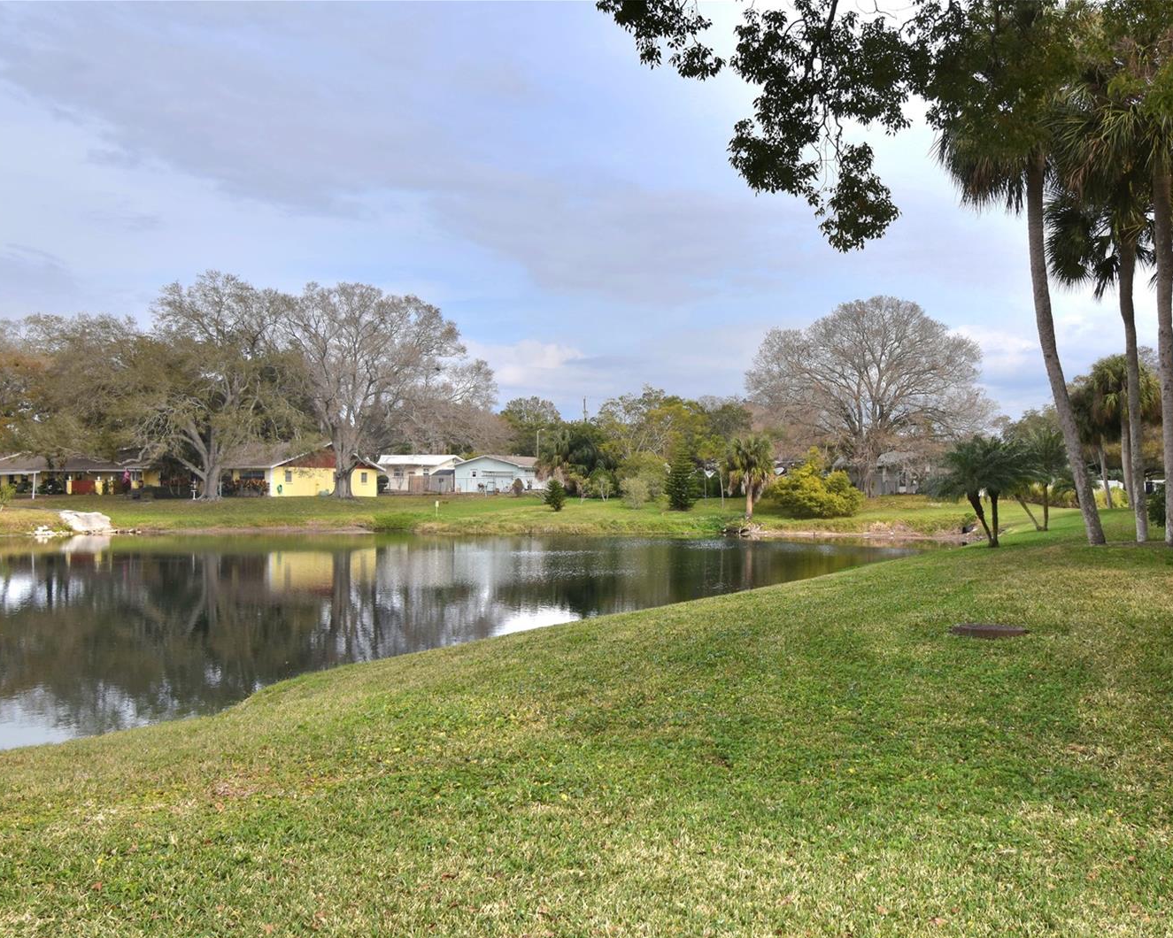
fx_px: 1180
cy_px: 471
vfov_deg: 43.4
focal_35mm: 34
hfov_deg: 52.6
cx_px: 683
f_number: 10
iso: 100
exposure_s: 1/200
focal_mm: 20
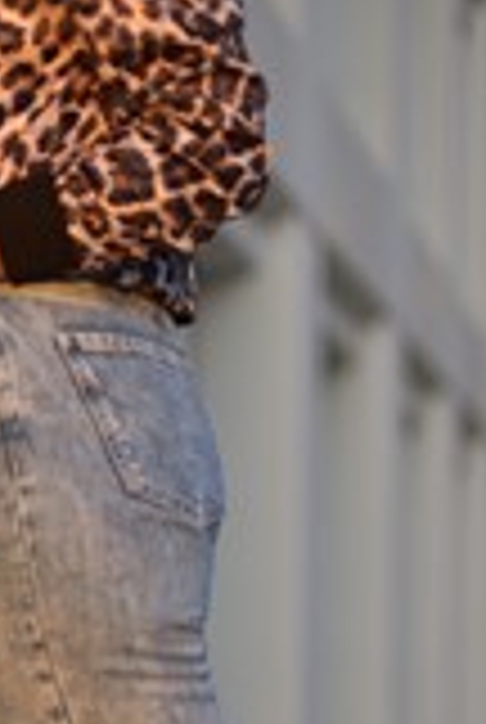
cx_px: -22
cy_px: 994
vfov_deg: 13.6
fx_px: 2903
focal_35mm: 144
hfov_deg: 9.5
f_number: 2
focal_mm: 50
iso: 160
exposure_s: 1/1600
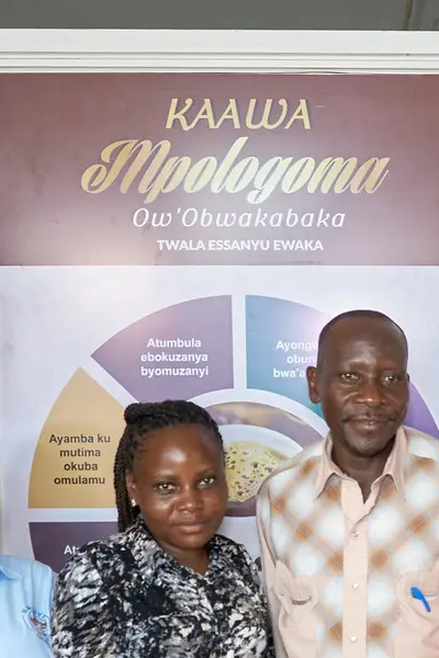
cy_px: 546
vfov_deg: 32.3
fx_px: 1097
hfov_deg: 22.0
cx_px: 403
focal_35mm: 60
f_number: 4.5
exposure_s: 1/100
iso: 3200
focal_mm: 20
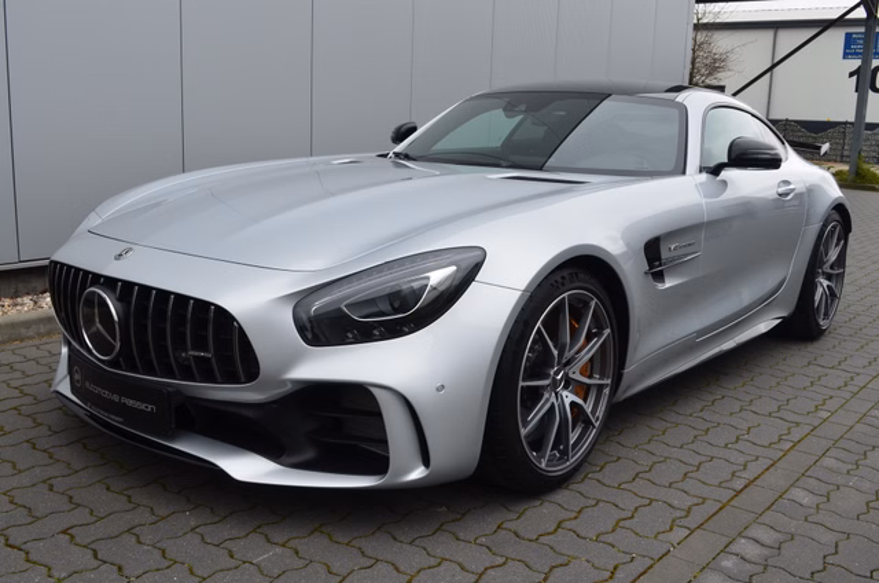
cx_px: 440
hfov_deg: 53.2
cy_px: 292
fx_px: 877
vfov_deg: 36.7
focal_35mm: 36
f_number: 10
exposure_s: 1/60
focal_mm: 24
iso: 200
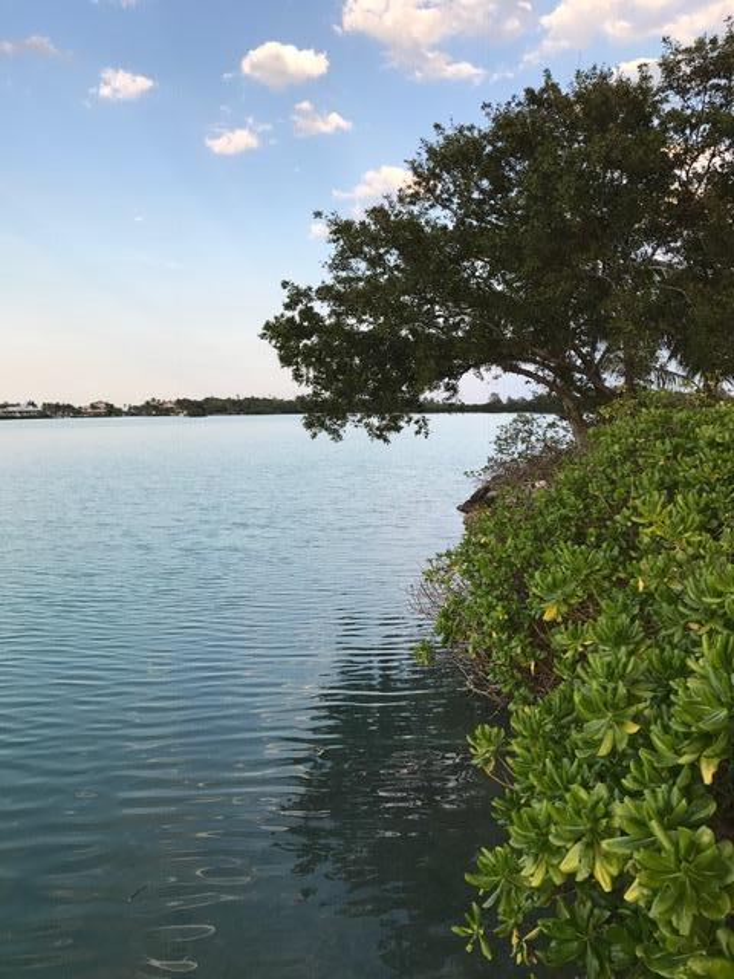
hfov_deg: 49.7
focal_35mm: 28
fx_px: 792
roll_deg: +0.6
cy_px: 490
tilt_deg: -4.3
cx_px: 367
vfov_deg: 63.4
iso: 20
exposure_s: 1/556
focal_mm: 3.99
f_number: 1.8
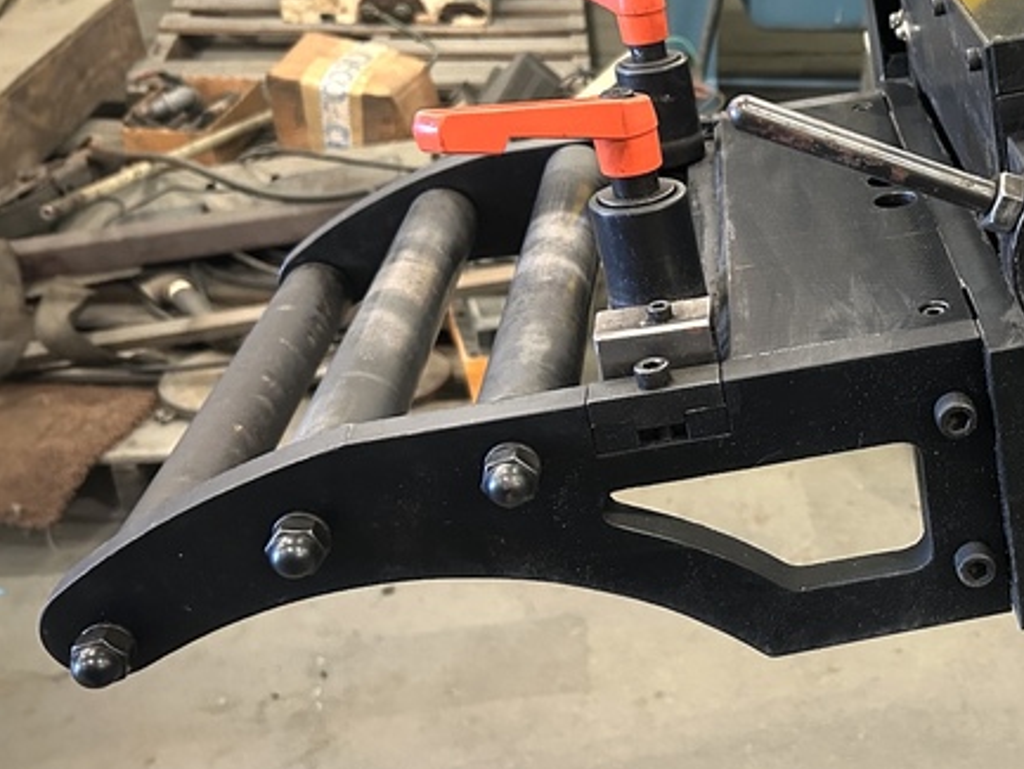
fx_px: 1420
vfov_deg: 30.3
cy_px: 341
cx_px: 941
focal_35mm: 48
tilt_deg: -31.0
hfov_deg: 36.9
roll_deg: -5.2
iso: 500
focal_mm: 5.7
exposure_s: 1/60
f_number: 1.5
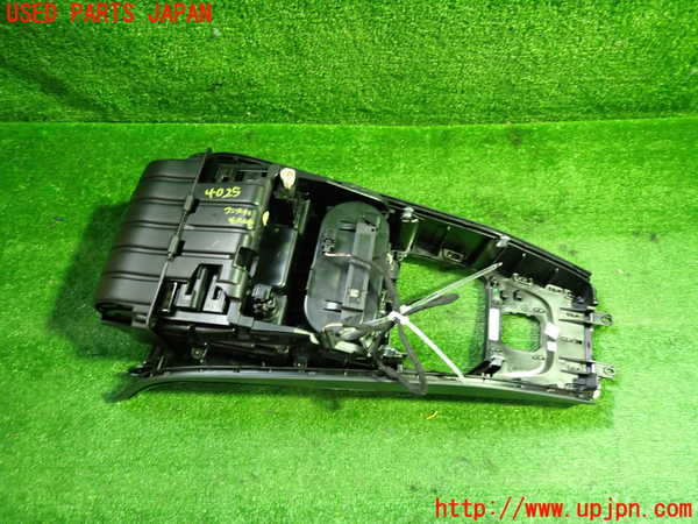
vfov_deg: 54.9
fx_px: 504
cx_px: 349
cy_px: 262
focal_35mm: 25
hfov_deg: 69.4
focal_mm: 4.5
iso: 400
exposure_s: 1/30
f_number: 2
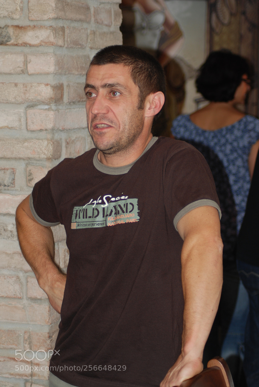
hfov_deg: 13.1
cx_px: 130
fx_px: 1128
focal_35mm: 105
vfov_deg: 19.4
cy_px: 194
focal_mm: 70
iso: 200
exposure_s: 1/60
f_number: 4
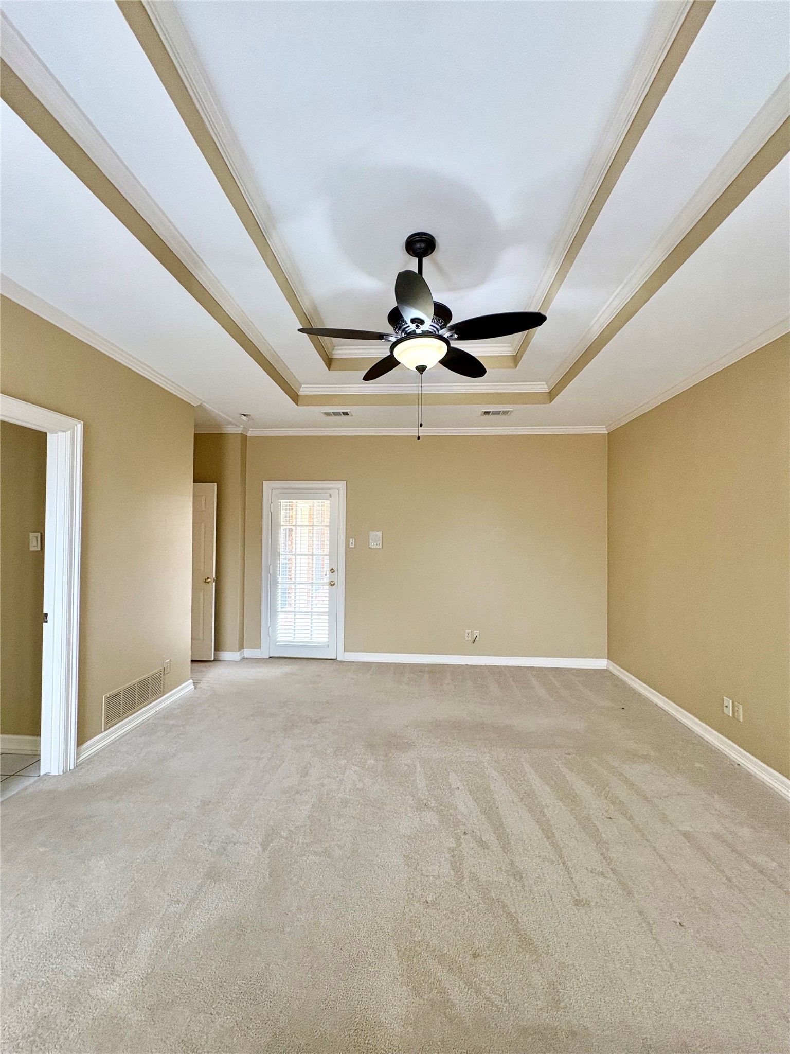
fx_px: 426
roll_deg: -0.2
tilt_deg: +2.4
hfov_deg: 85.7
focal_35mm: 14
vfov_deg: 102.1
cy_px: 527
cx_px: 395
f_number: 2.2
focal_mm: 2.22
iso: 320
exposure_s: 1/120
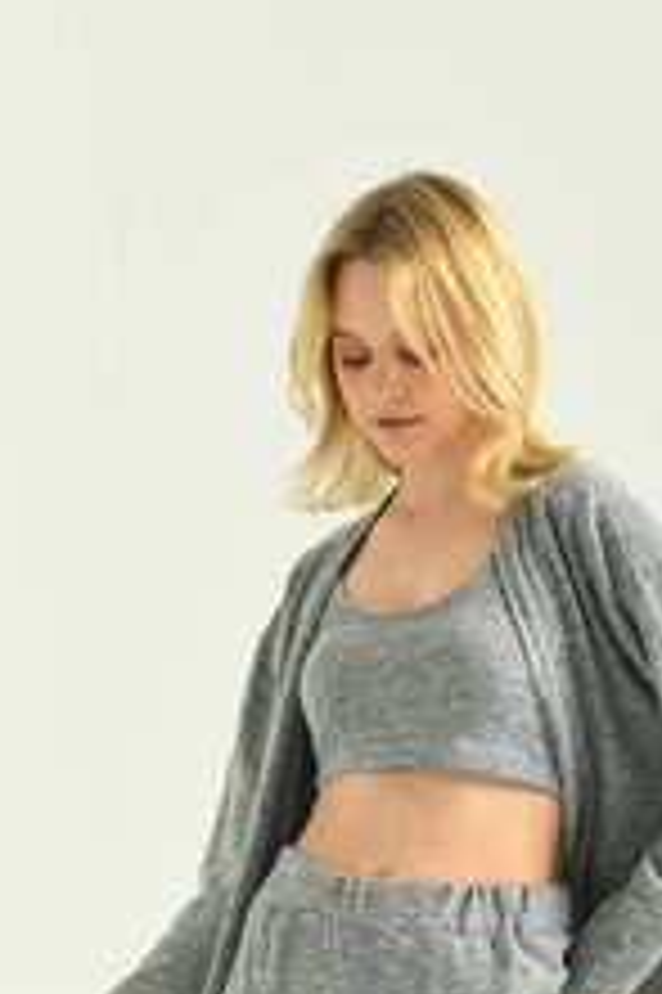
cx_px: 468
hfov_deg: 6.6
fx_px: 5746
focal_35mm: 208
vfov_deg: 9.8
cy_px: 1156
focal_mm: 85
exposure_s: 1/160
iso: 125
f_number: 5.6
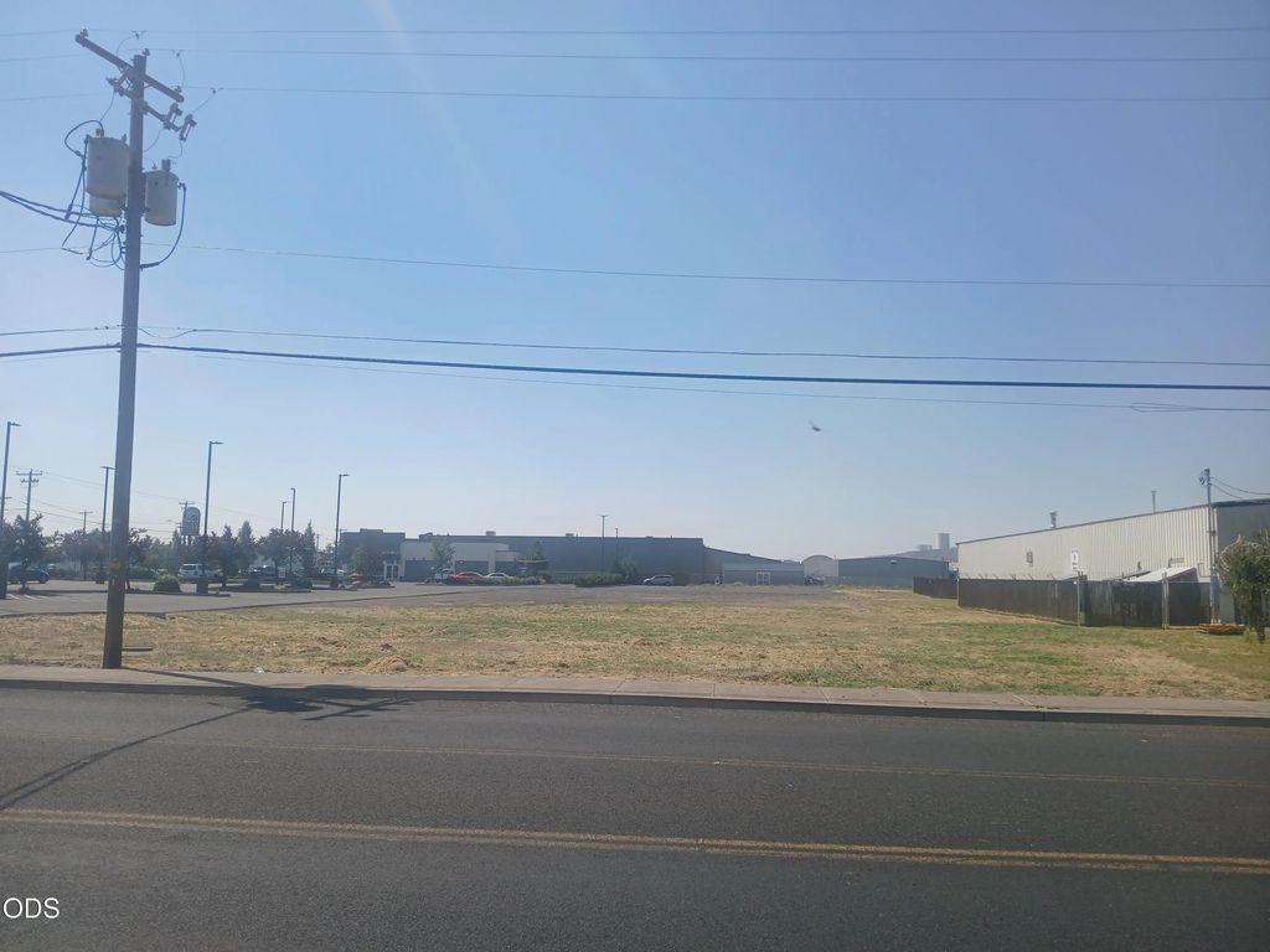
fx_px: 954
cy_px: 476
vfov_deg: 53.1
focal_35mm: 26
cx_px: 635
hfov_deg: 67.3
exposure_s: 1/910
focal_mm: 3.98
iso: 20
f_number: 1.8
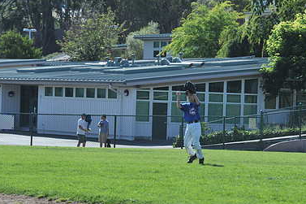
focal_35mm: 189
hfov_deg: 10.9
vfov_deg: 7.3
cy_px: 122
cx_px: 174
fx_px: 1606
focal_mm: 82
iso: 200
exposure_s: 1/500
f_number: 8
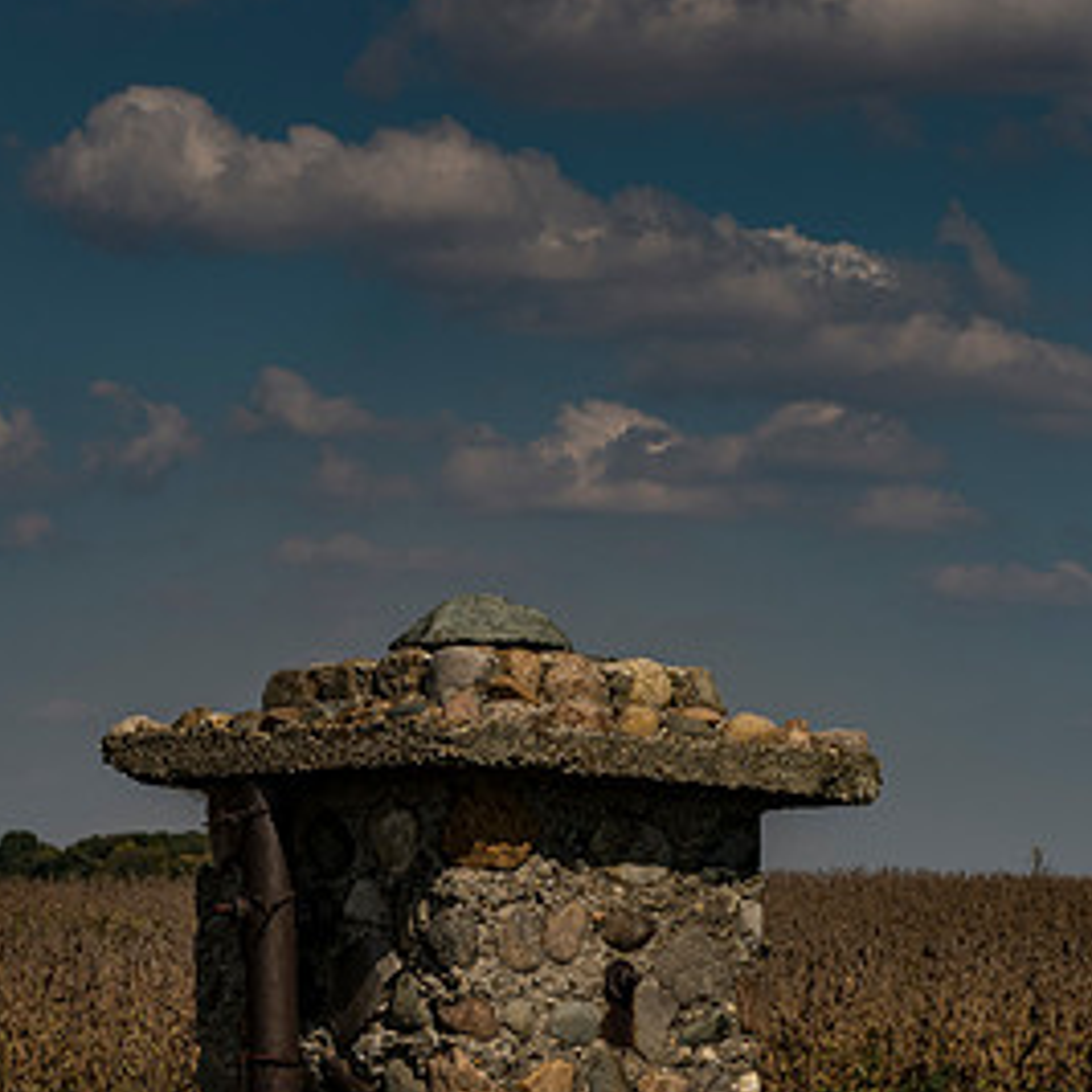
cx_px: 476
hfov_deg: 9.8
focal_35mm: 179
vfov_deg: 9.7
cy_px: 871
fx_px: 6389
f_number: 10
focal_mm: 60
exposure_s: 1/500
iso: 250
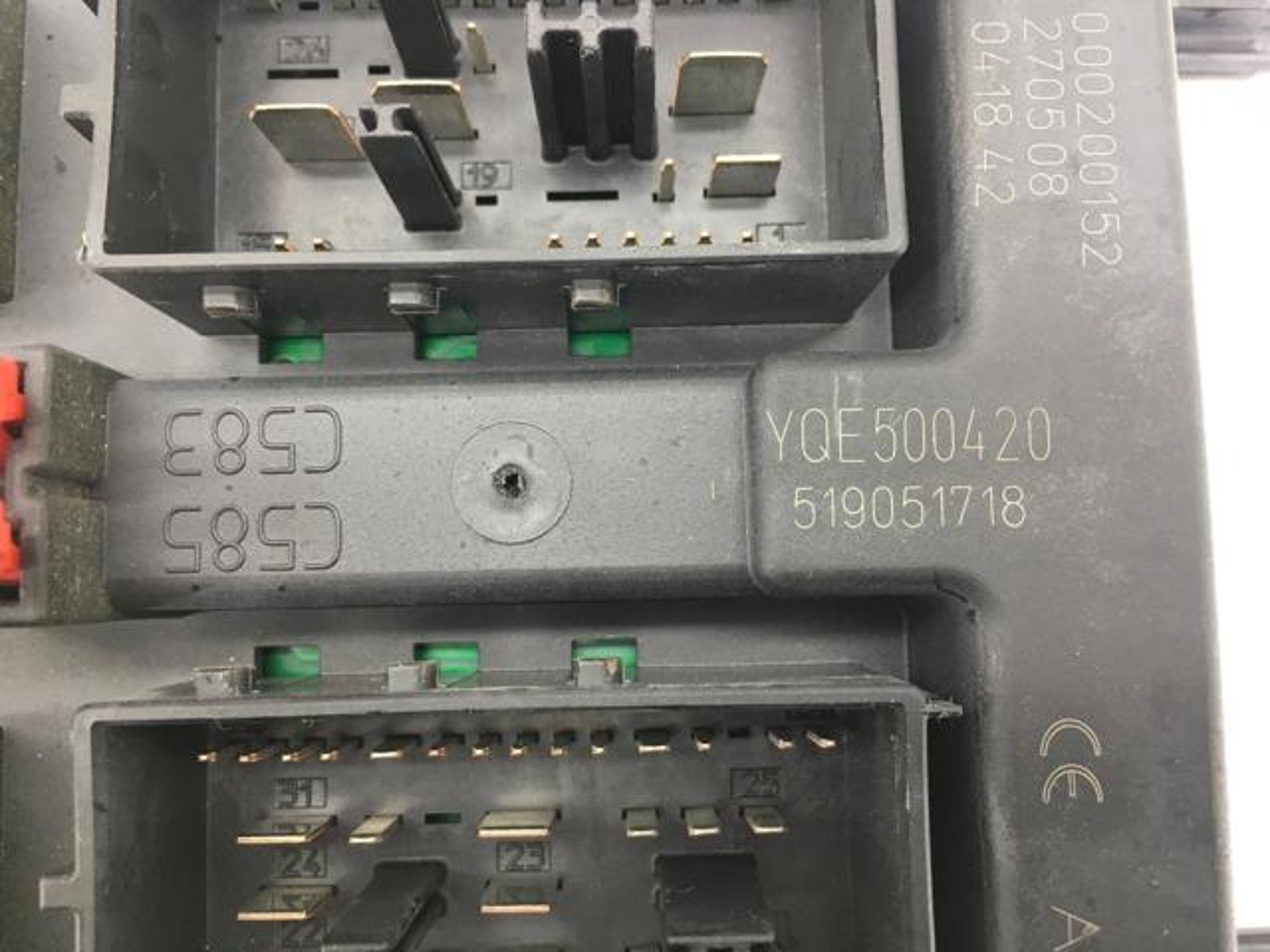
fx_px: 1064
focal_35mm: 29
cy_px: 476
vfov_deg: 48.2
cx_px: 635
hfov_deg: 61.7
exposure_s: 1/33
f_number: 2.2
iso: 50
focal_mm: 4.15
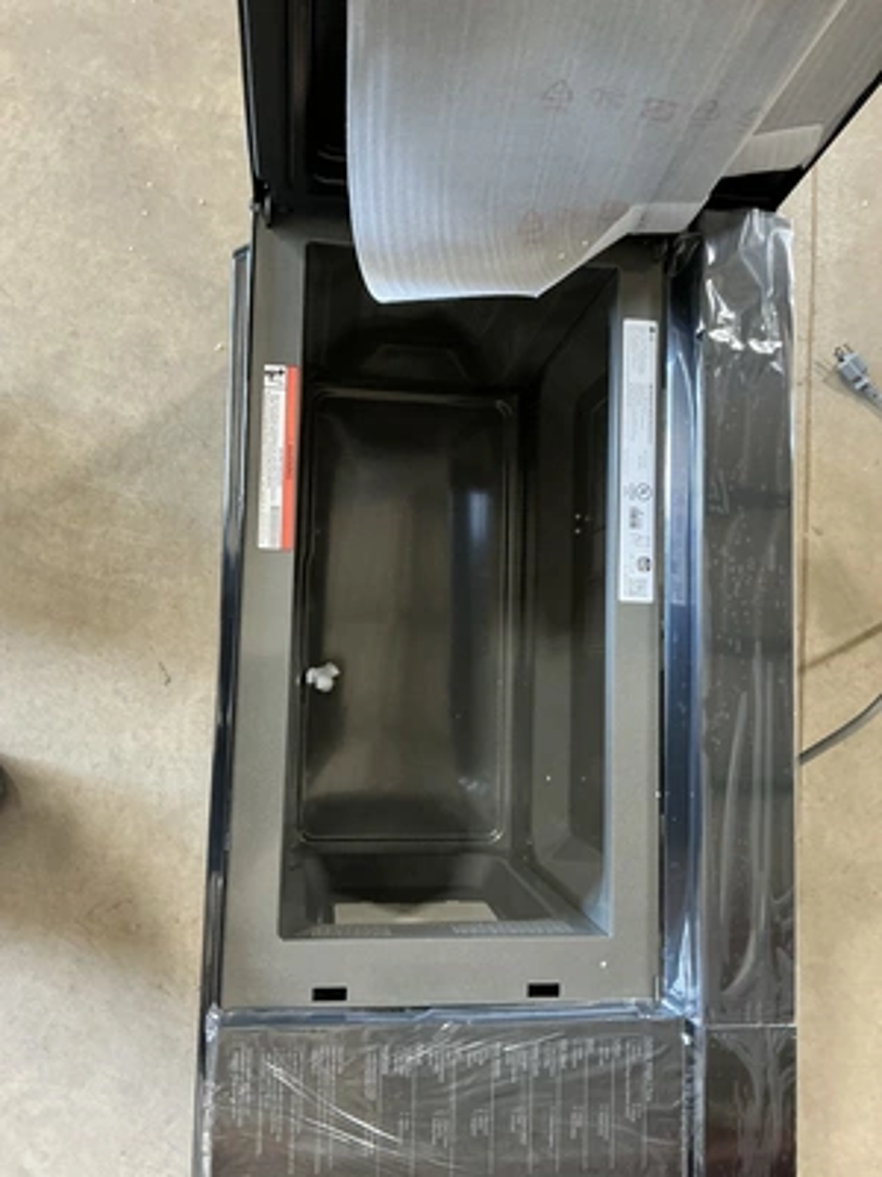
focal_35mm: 28
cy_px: 588
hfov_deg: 49.7
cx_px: 441
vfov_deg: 63.4
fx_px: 951
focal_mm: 3
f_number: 1.8
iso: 200
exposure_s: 1/60
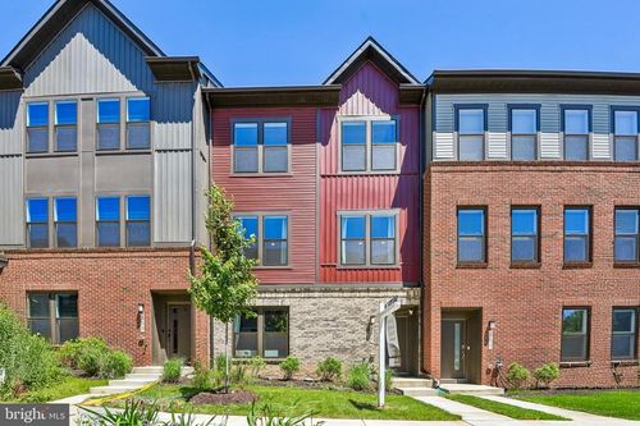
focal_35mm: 18
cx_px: 320
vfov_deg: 67.3
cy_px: 213
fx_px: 320
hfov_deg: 90.0
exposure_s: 1/800
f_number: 8
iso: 400
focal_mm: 18
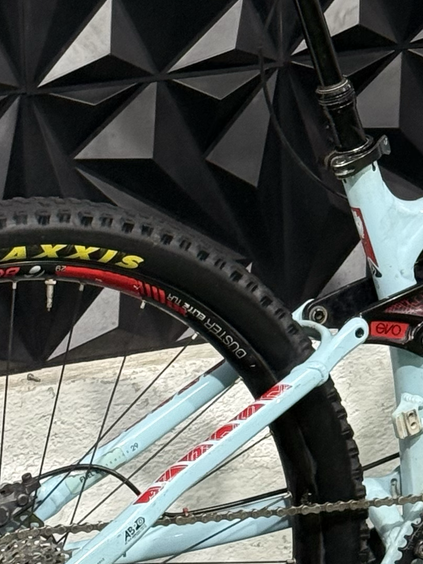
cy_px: 0
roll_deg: -0.1
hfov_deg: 8.3
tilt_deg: -8.4
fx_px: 2916
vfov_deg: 10.9
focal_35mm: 179
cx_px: 414
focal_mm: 6.76
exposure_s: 1/60
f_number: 1.78
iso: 125
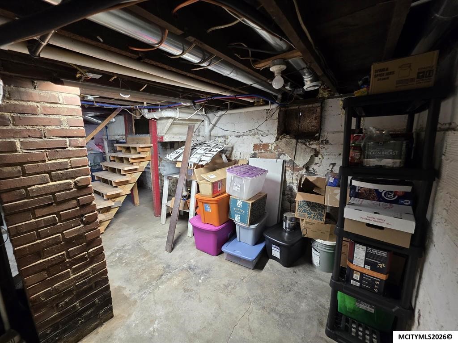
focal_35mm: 13
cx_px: 229
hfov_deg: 106.2
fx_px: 172
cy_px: 172
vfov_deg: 89.9
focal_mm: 2.2
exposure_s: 1/60
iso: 320
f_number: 1.9
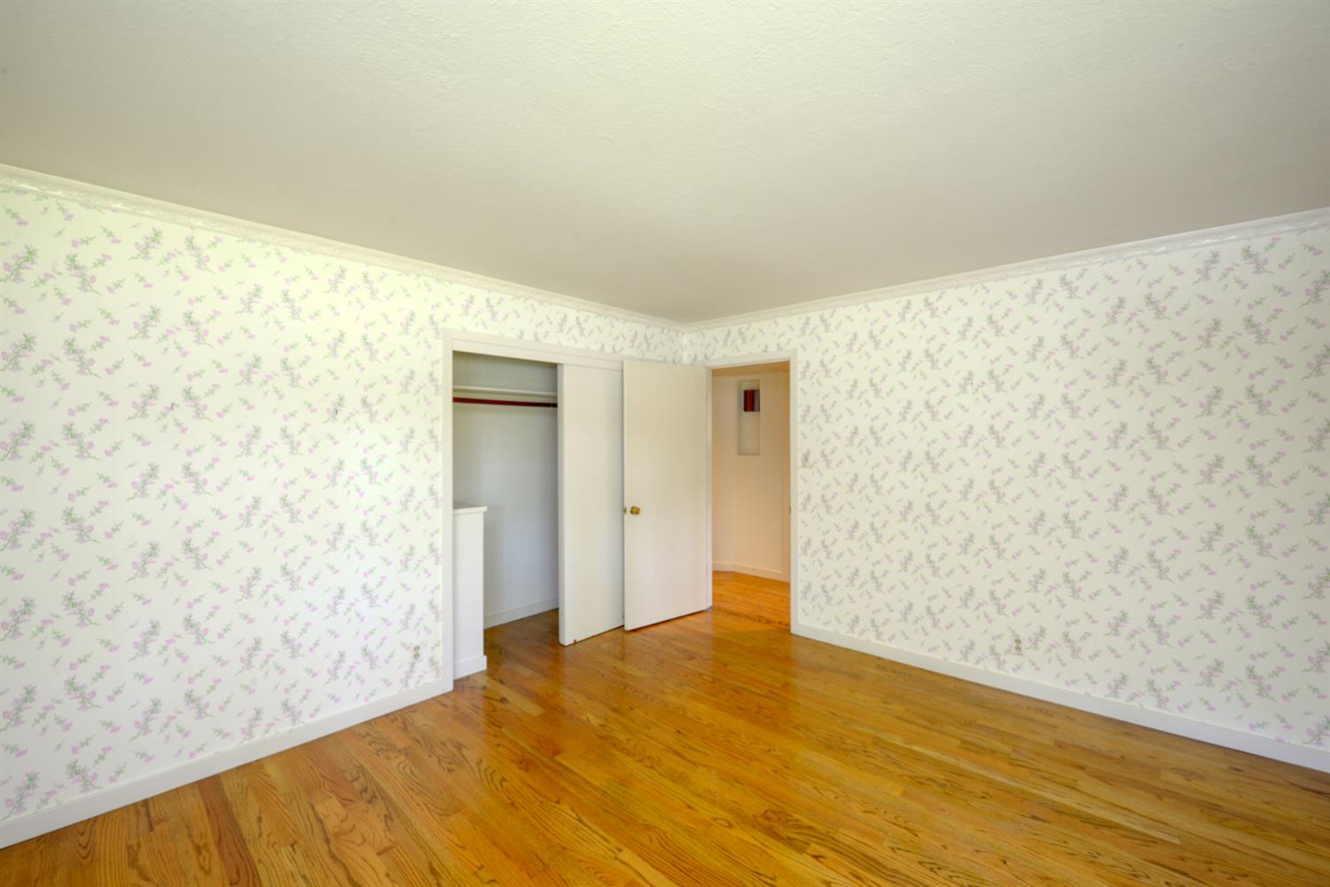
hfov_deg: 104.3
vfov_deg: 81.2
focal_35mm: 14
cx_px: 665
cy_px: 444
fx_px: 517
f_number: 10
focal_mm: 14
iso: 400
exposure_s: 1/2.5
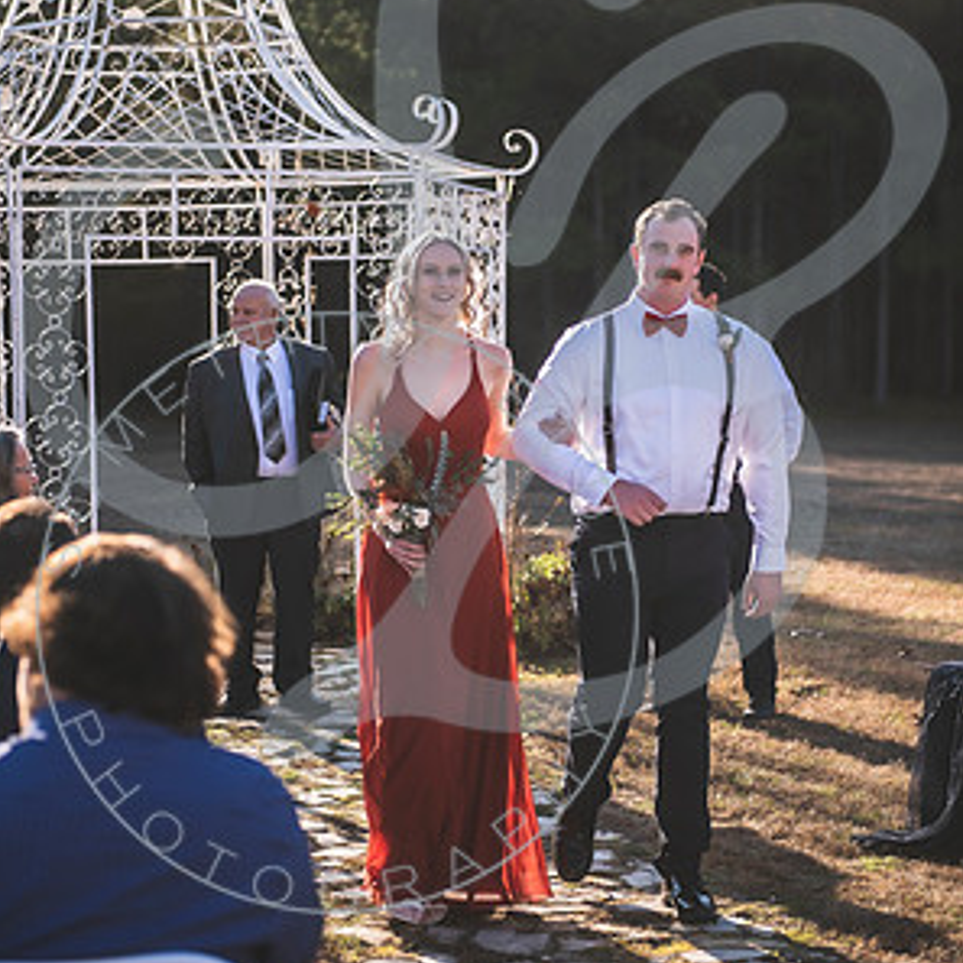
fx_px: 2833
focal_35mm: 90
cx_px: 483
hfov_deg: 19.3
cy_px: 366
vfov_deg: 19.3
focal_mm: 70
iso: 100
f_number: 2.8
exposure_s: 1/1250
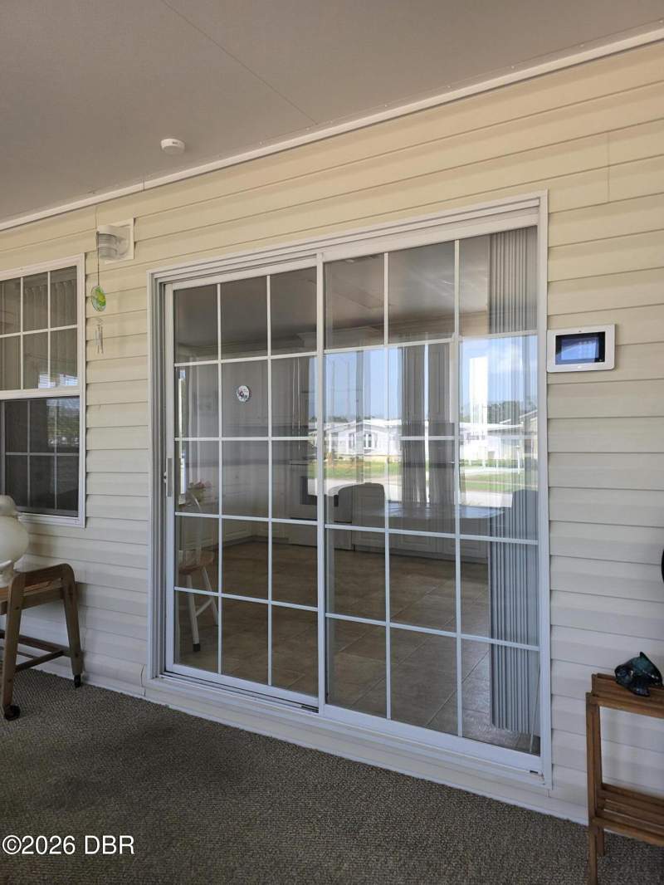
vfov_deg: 73.9
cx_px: 332
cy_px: 442
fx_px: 588
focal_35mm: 23
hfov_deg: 58.9
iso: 40
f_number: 1.7
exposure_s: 1/180
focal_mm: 6.3
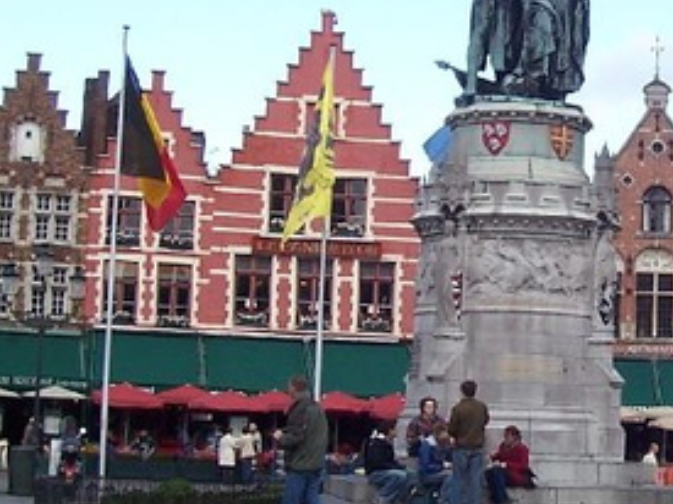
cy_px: 208
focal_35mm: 99
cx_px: 590
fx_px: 1924
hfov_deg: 19.5
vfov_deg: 14.9
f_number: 5.6
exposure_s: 1/180
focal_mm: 5.6
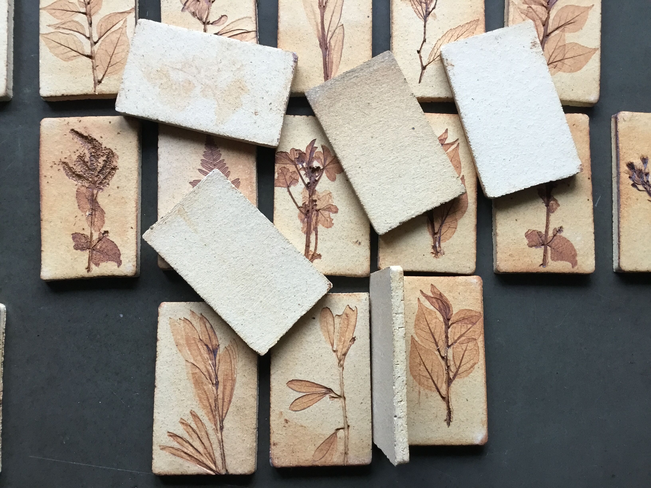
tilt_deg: -83.5
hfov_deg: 58.4
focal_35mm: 31
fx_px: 583
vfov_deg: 45.4
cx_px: 326
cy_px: 244
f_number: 2.4
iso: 100
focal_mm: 3.3
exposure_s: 1/33
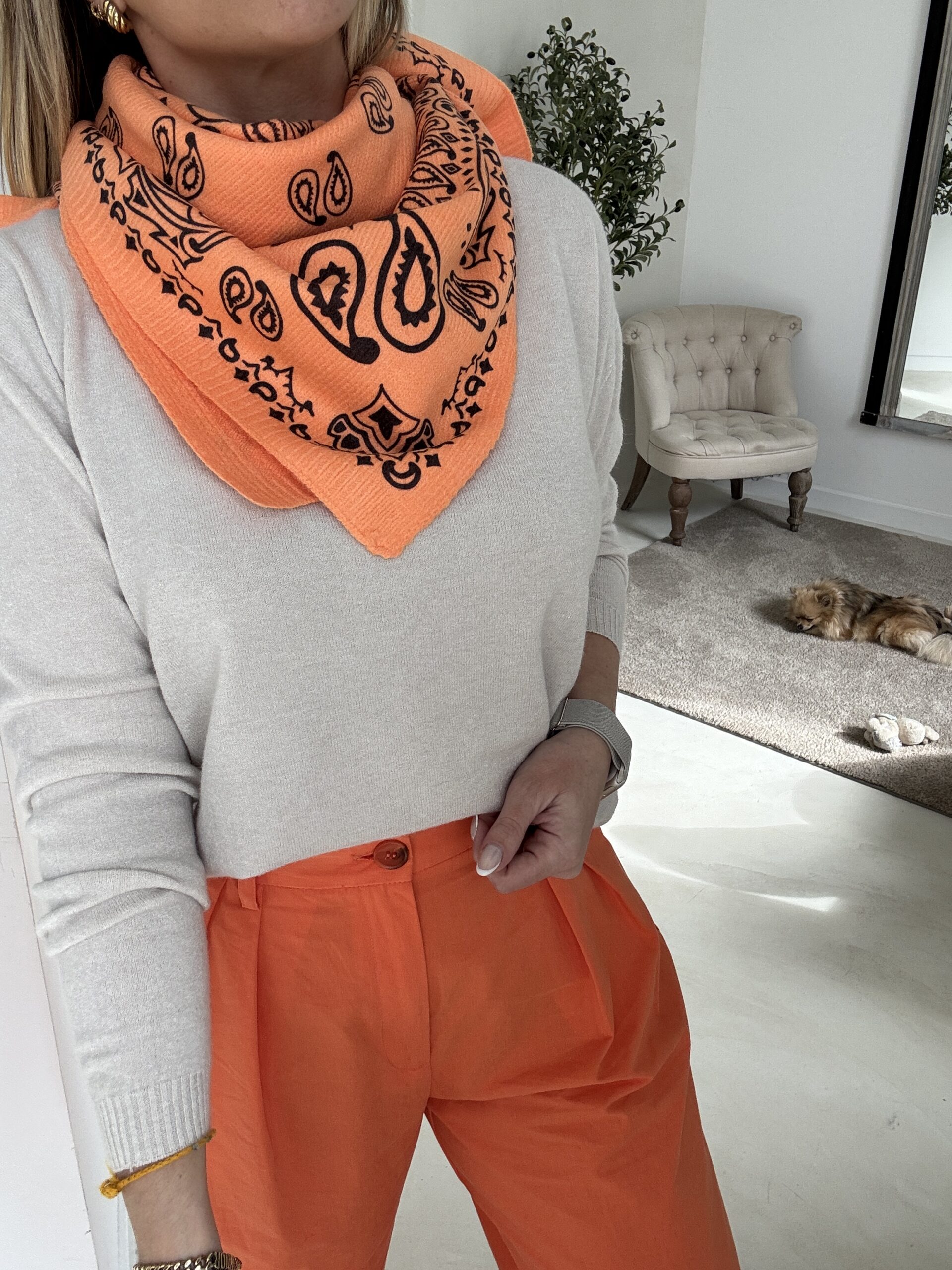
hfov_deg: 46.8
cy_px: 635
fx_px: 1100
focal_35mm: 30
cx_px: 476
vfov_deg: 60.0
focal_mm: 2.69
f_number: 1.9
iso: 50
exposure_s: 1/121
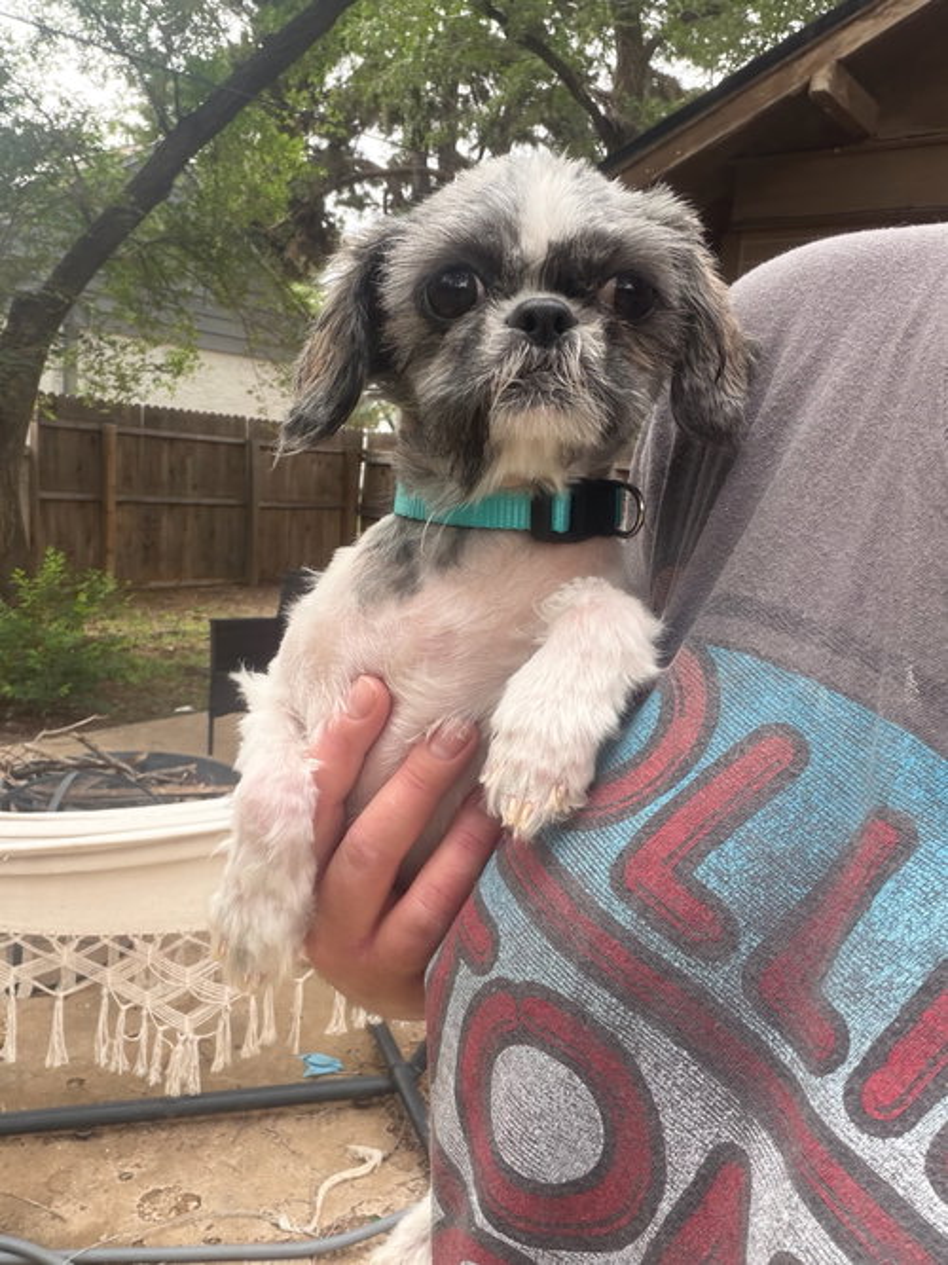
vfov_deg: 60.0
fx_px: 1096
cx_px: 474
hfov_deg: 46.8
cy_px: 632
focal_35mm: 30
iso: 25
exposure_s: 1/179
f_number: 1.9
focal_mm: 2.71
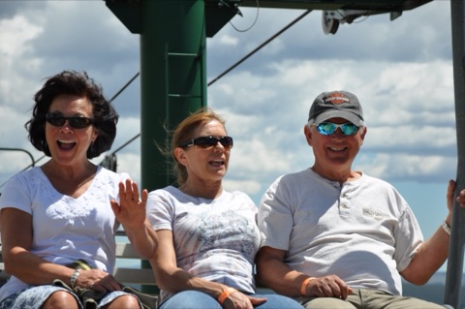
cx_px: 232
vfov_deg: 8.7
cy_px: 154
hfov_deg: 13.1
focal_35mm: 158
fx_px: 2032
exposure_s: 1/1000
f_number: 8
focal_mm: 105
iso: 200
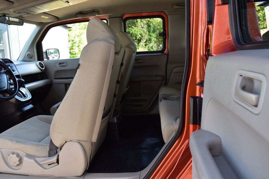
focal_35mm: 27
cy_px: 90
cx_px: 134
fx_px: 202
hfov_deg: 67.4
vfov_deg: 47.9
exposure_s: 1/50
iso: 400
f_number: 8
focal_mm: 18
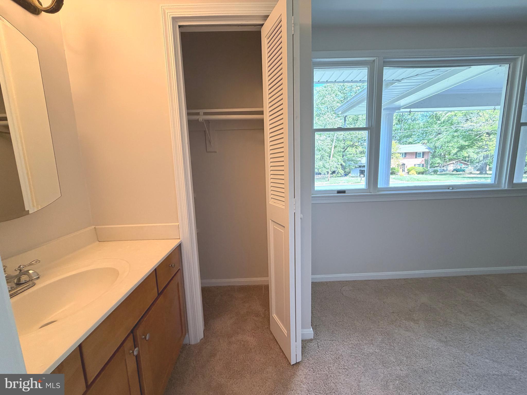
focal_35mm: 14
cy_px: 198
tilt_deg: -8.7
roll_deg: +2.7
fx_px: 213
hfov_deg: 102.1
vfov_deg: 85.7
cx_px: 264
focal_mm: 2.22
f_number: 2.2
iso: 160
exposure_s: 1/120
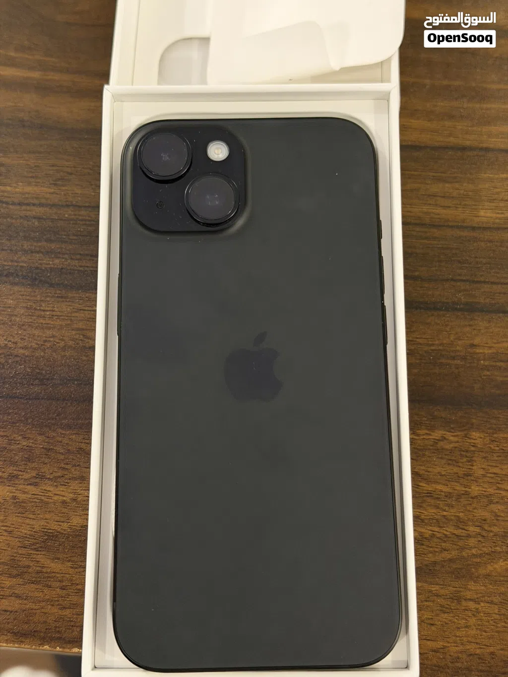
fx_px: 939
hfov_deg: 30.3
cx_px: 254
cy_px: 338
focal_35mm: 48
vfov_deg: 39.7
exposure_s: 1/27
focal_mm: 6.76
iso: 800
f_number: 1.78
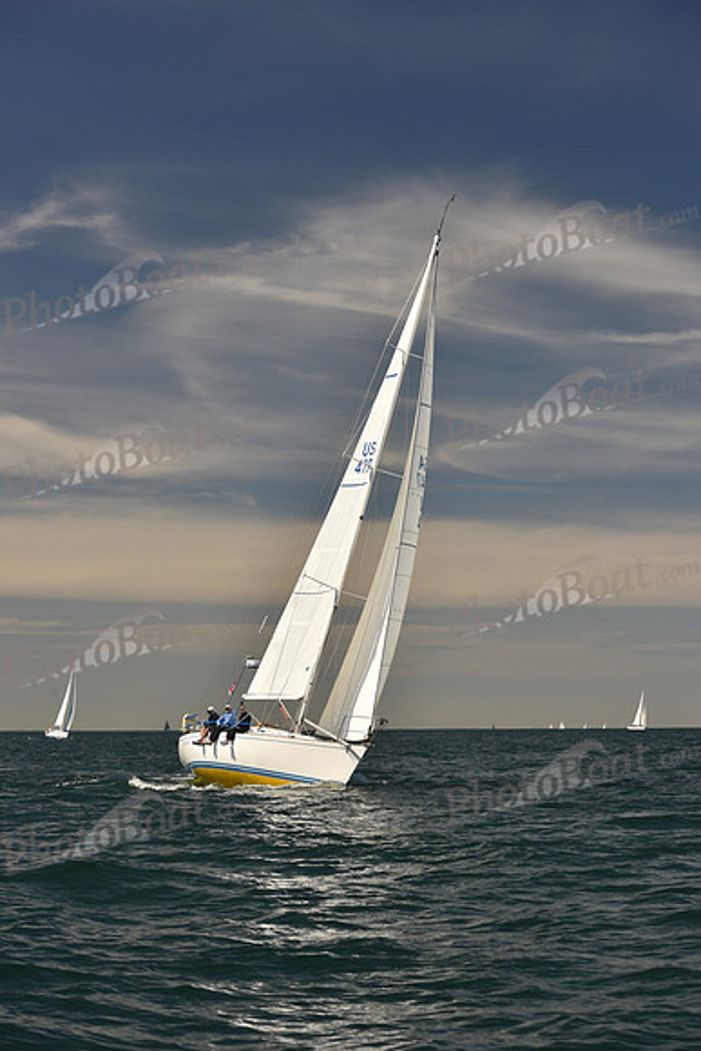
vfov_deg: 28.8
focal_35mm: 70
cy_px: 526
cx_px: 350
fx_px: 2043
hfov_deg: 19.5
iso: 250
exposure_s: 1/640
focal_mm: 70
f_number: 7.1
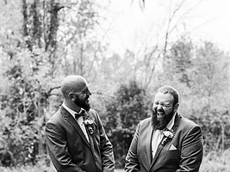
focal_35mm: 94
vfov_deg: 15.5
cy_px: 157
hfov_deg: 20.9
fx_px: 624
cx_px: 110
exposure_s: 1/1000
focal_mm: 58
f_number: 2.8
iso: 500
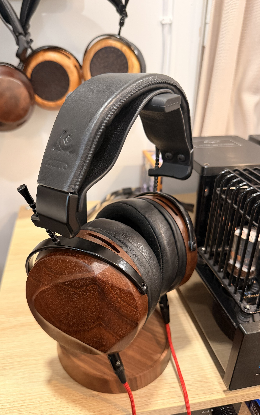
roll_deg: -1.3
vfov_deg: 70.4
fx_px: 295
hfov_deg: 47.5
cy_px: 208
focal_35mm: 26
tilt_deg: -26.5
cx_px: 115
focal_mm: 6.76
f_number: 1.78
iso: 640
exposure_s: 1/59
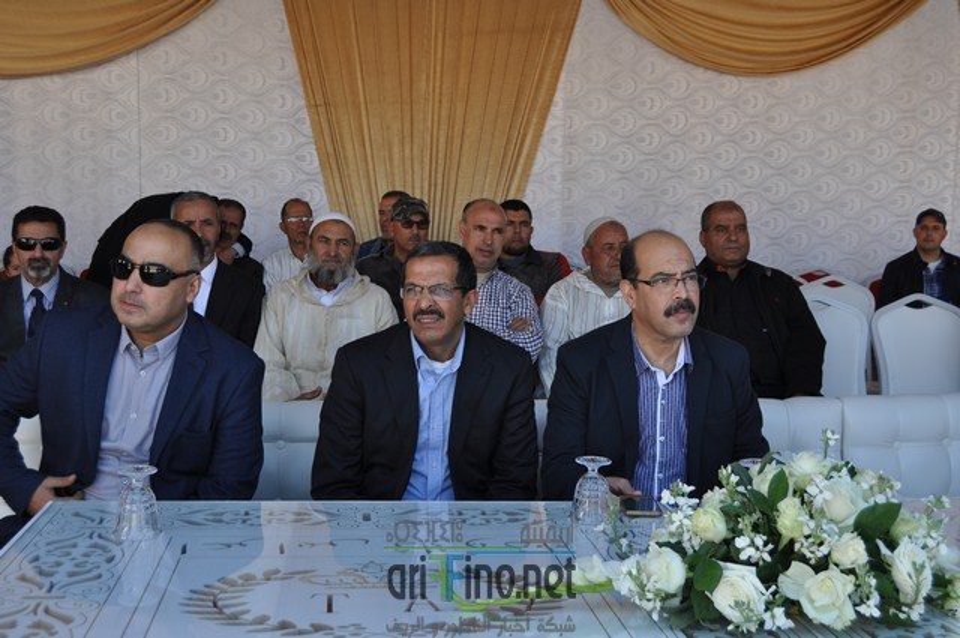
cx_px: 480
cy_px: 319
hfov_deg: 42.4
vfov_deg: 28.9
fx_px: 1238
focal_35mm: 46
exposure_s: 1/160
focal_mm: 31
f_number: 6.3
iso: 200
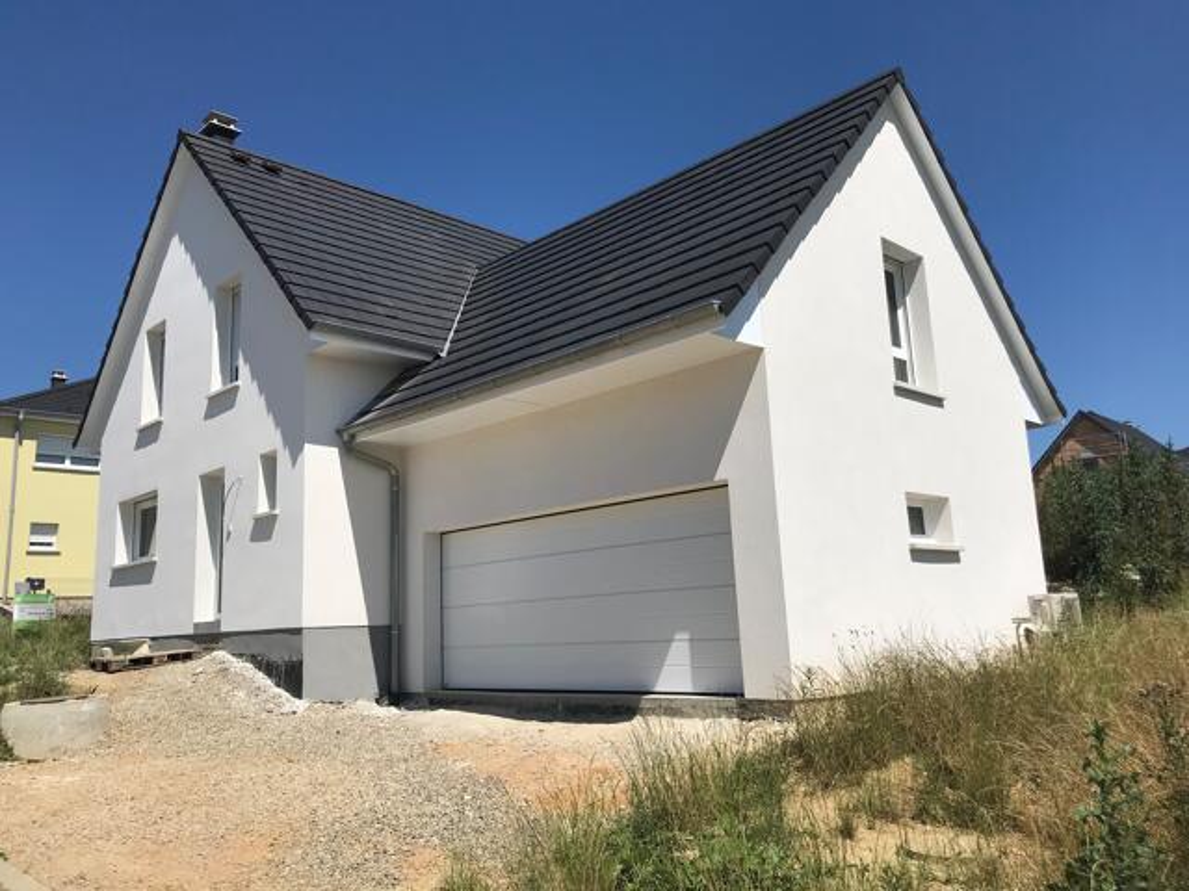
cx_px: 594
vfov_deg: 49.7
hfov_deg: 63.4
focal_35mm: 28
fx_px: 962
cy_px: 446
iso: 25
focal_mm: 3.99
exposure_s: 1/5051
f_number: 1.8
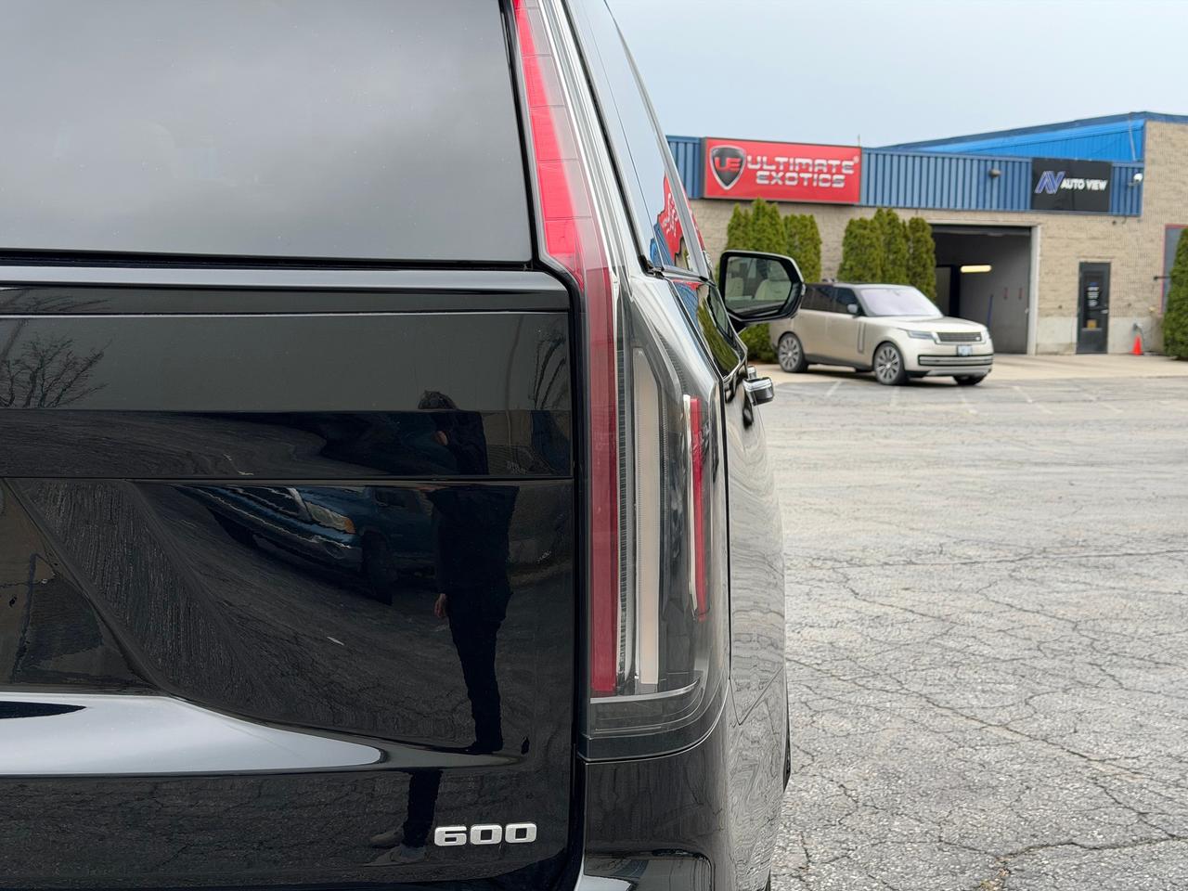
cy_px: 446
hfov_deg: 39.7
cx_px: 594
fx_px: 1647
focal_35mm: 48
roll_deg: -0.5
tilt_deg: -4.3
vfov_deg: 30.3
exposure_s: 1/762
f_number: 1.78
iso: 64
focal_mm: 6.76
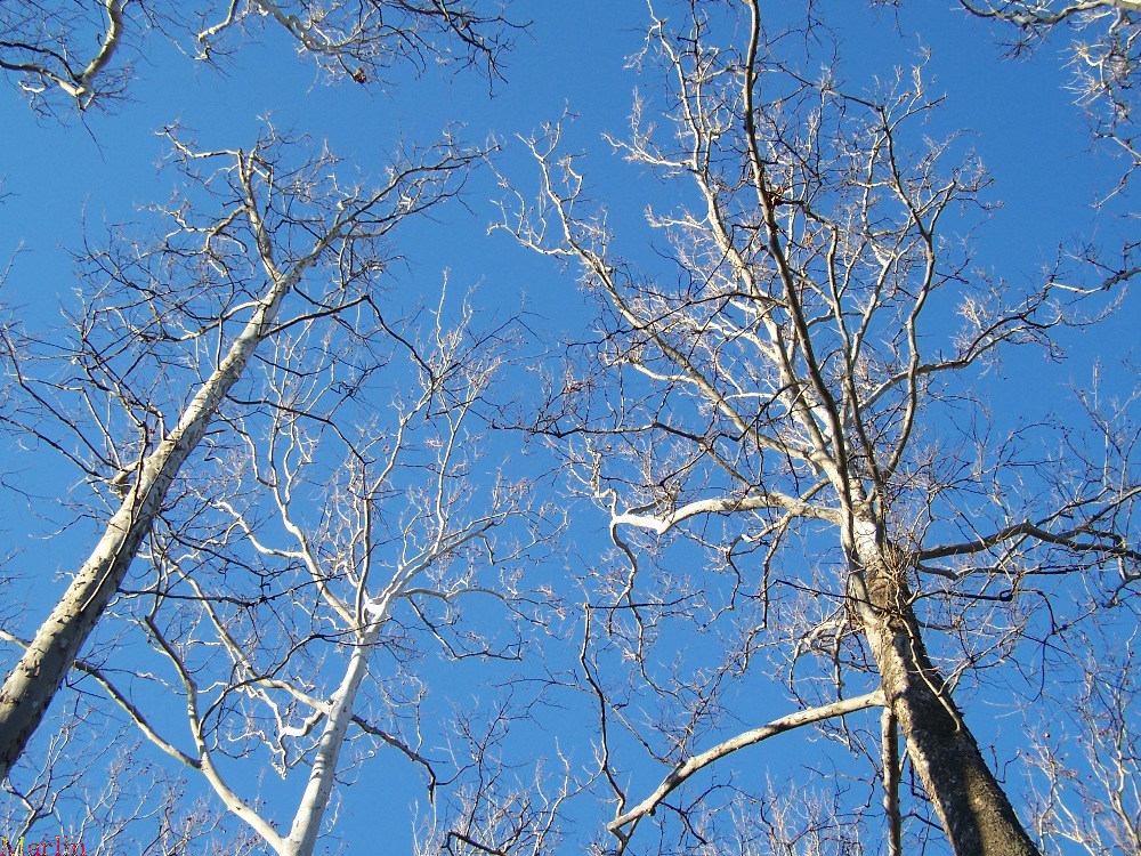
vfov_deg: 37.7
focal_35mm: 38
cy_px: 428
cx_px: 570
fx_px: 1253
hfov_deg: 49.0
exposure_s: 1/320
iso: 80
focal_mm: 6.3
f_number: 2.8
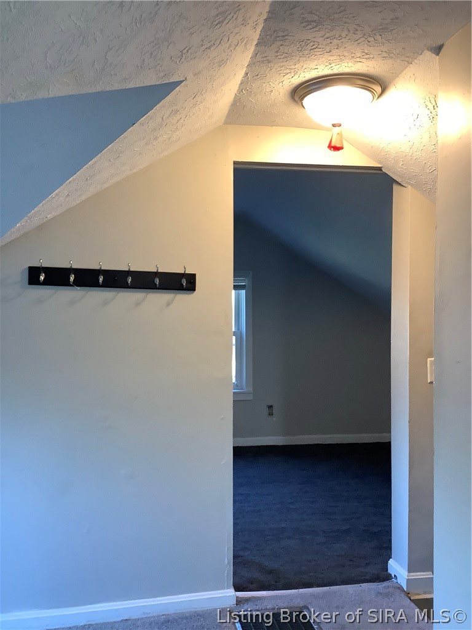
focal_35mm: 31
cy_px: 315
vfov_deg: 58.4
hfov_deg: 45.4
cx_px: 236
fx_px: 564
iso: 200
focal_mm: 3.3
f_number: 2.4
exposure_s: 1/60
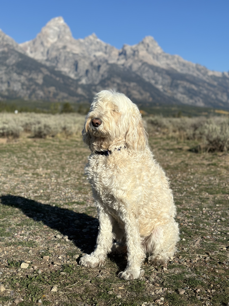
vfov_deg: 39.7
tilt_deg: -4.0
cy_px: 153
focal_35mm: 48
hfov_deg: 30.3
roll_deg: -2.5
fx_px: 423
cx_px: 114
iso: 100
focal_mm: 6.86
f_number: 1.78
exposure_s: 1/15873
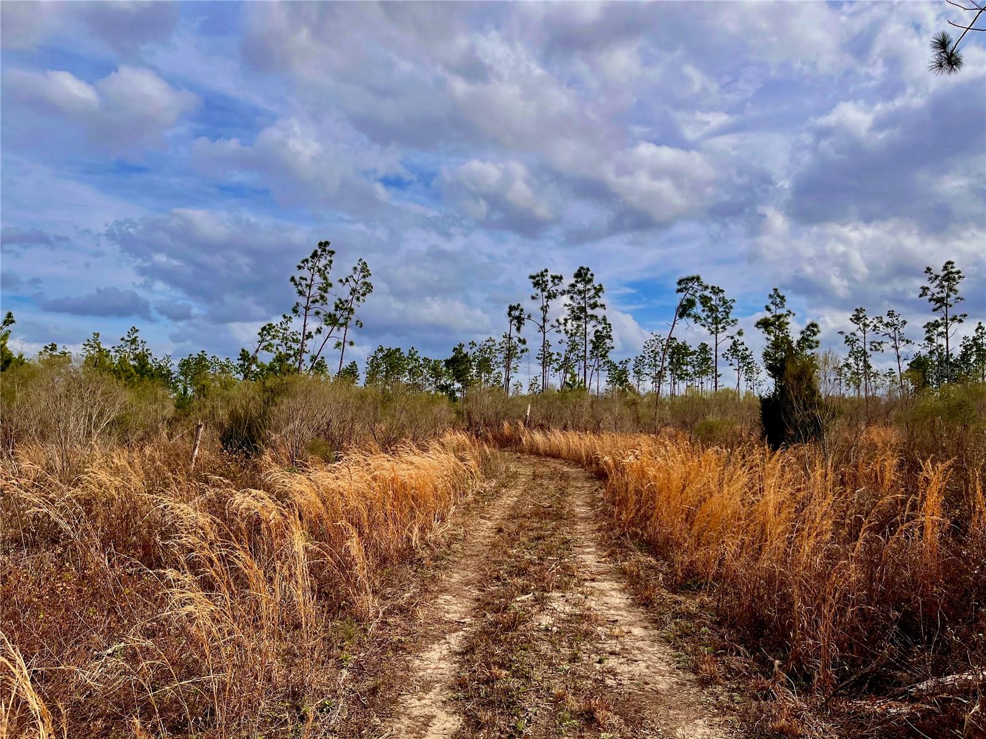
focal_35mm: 26
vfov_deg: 53.1
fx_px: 741
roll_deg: +0.2
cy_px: 370
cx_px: 493
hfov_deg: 67.3
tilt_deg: +4.4
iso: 50
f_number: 1.6
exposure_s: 1/5848
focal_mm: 5.1
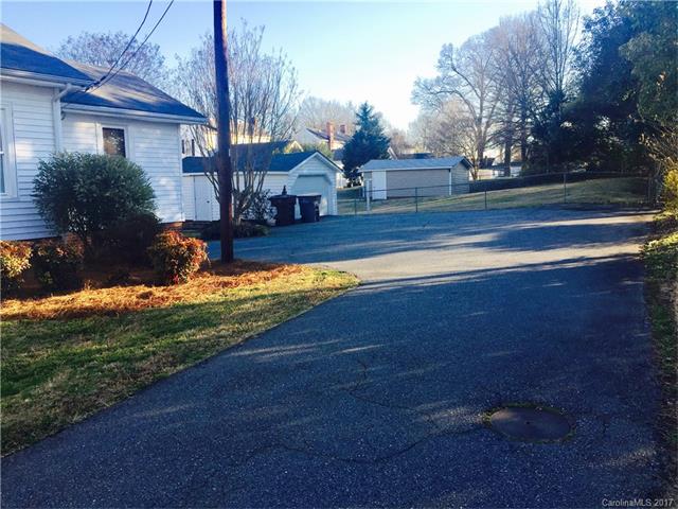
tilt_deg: -4.9
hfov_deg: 61.7
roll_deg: +0.4
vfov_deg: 48.2
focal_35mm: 29
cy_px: 254
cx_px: 339
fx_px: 568
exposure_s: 1/439
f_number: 2.2
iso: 32
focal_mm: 4.15
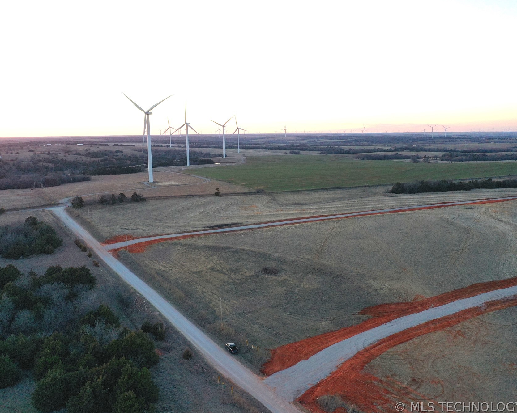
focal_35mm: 32
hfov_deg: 55.7
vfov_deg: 45.8
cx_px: 270
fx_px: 490
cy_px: 207
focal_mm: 10.26
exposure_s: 1/200
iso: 400
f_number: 4
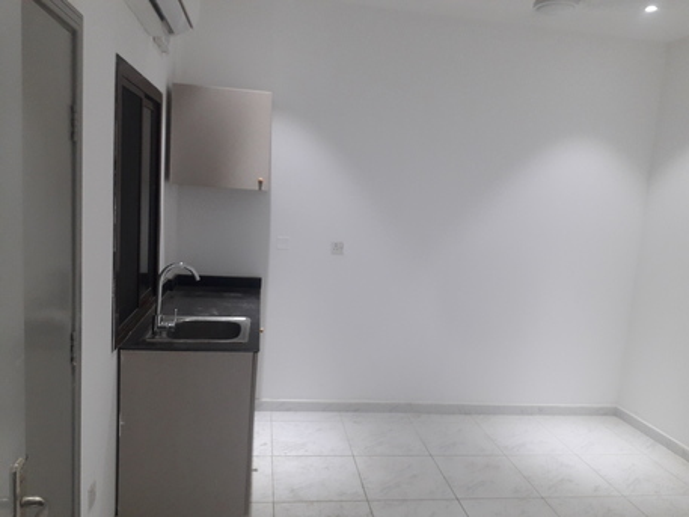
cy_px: 258
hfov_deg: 65.3
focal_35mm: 27
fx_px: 538
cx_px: 344
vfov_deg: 51.4
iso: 125
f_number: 1.9
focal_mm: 3.6
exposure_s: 1/50
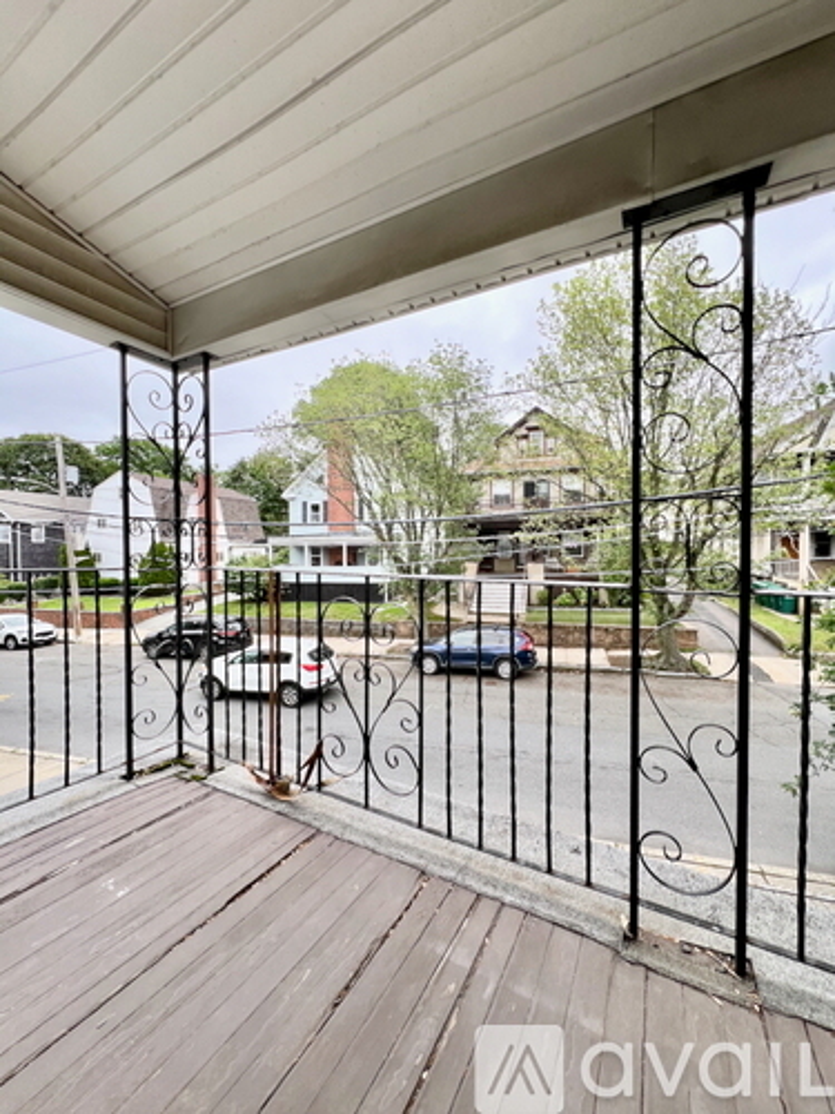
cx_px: 418
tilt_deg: -0.7
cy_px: 557
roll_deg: +1.5
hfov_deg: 89.9
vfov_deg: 106.2
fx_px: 418
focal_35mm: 13
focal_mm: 1.57
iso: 32
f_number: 1.8
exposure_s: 1/99
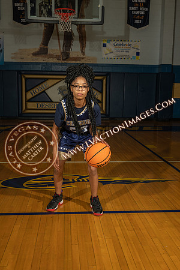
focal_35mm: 38
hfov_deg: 35.1
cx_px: 90
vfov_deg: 50.7
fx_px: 285
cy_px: 135
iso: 160
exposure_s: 1/200
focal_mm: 38
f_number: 7.1
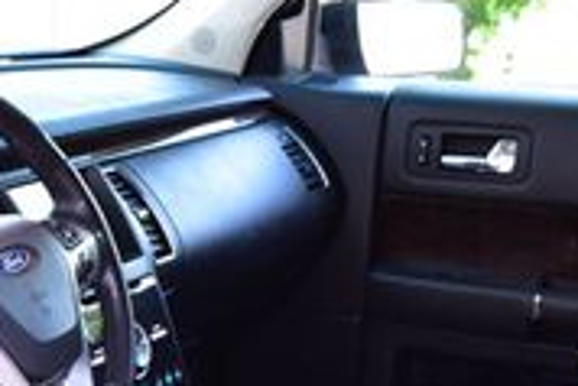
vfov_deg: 13.5
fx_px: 1559
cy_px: 522
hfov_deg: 19.3
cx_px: -182
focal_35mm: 97
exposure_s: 1/20
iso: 400
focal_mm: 18
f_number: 6.3
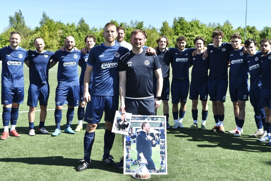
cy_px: 90
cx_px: 136
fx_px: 429
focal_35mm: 57
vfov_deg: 23.8
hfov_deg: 35.1
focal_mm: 38
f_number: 5.6
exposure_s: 1/500
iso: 100
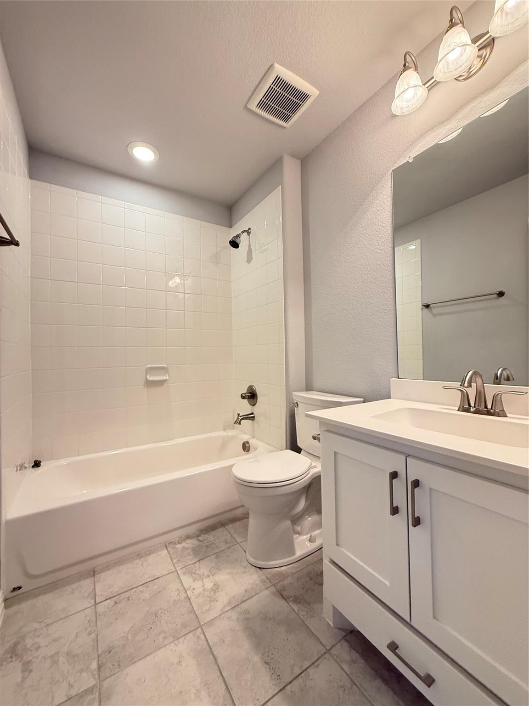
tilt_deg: +1.7
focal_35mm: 14
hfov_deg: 85.7
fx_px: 285
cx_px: 264
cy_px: 353
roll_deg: +0.6
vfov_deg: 102.1
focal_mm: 2.22
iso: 500
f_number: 2.2
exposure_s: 1/60
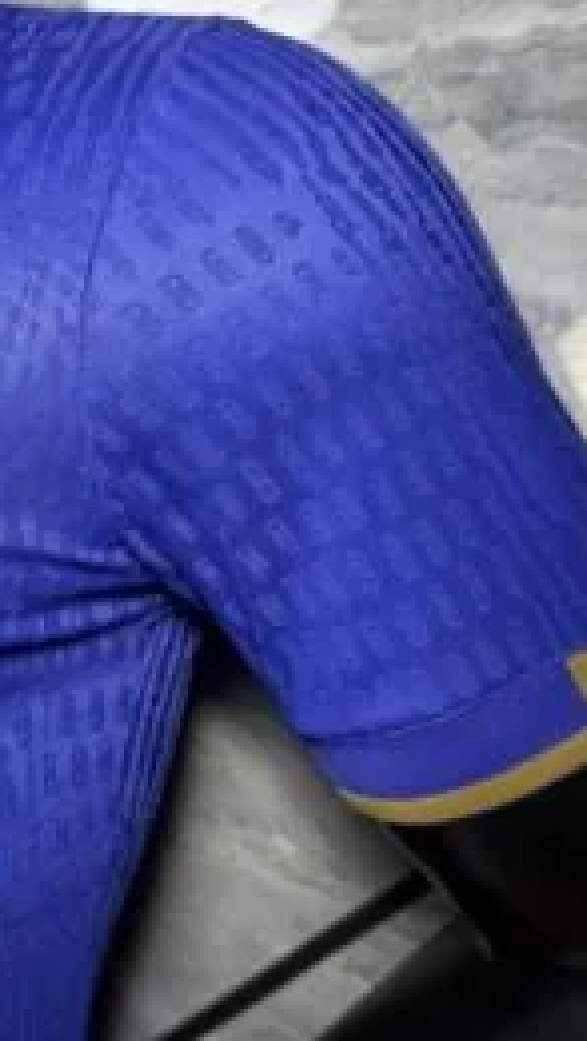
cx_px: -28
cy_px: 493
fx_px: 1050
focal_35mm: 38
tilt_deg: +0.0
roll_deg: -0.7
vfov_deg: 52.7
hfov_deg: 28.8
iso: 125
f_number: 1.78
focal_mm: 6.76
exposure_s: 1/50
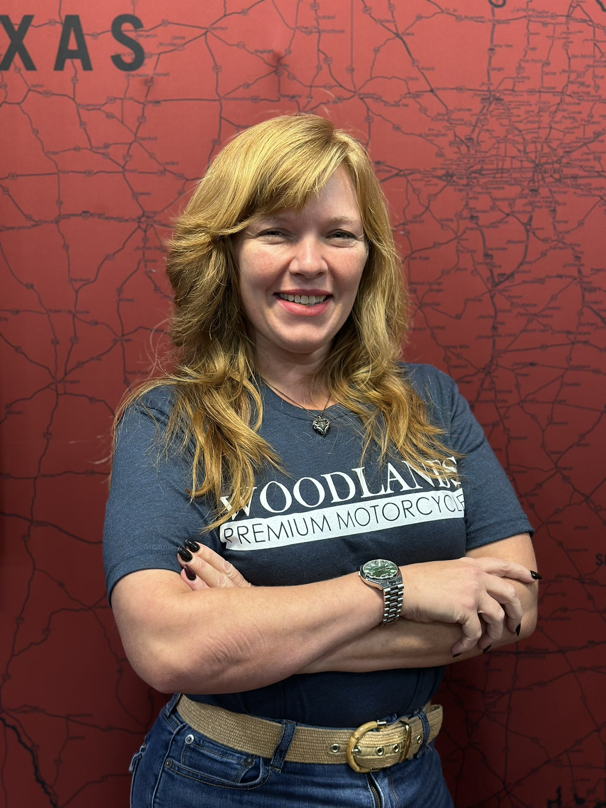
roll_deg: -0.1
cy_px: 404
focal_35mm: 48
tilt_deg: -4.7
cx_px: 303
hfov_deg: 30.3
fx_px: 1120
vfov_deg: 39.7
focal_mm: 6.86
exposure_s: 1/60
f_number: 1.78
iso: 100
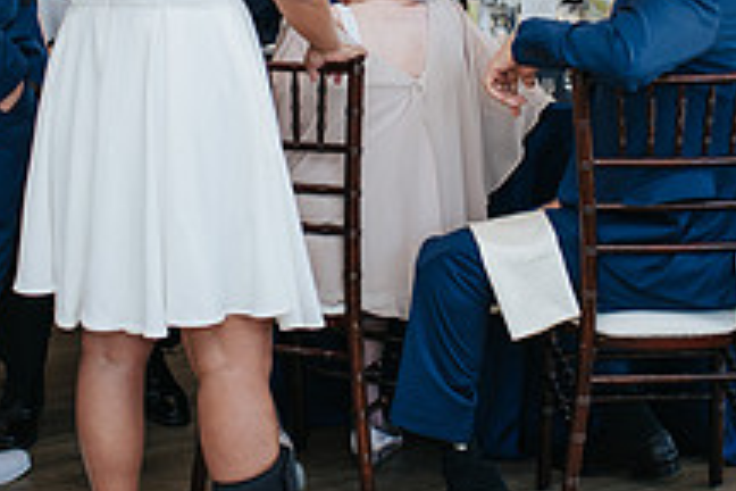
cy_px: 20
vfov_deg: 14.4
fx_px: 1922
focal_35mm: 94
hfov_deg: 21.7
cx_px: 344
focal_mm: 35
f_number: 3.2
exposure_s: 1/200
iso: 400
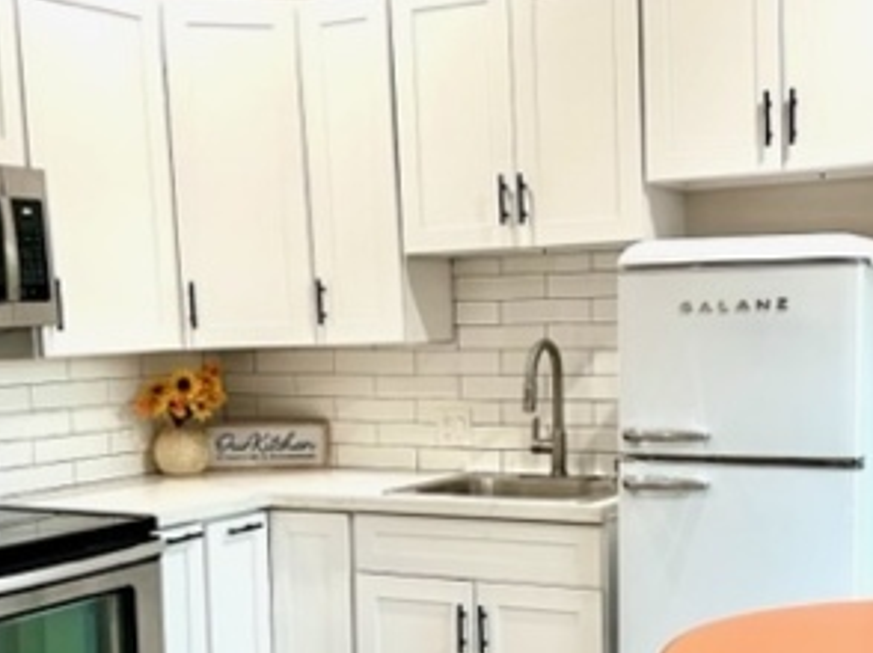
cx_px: 515
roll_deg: +2.9
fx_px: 1487
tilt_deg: -8.2
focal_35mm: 59
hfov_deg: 32.6
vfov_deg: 24.6
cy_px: 454
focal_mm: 5.7
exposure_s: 1/60
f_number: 1.5
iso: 80
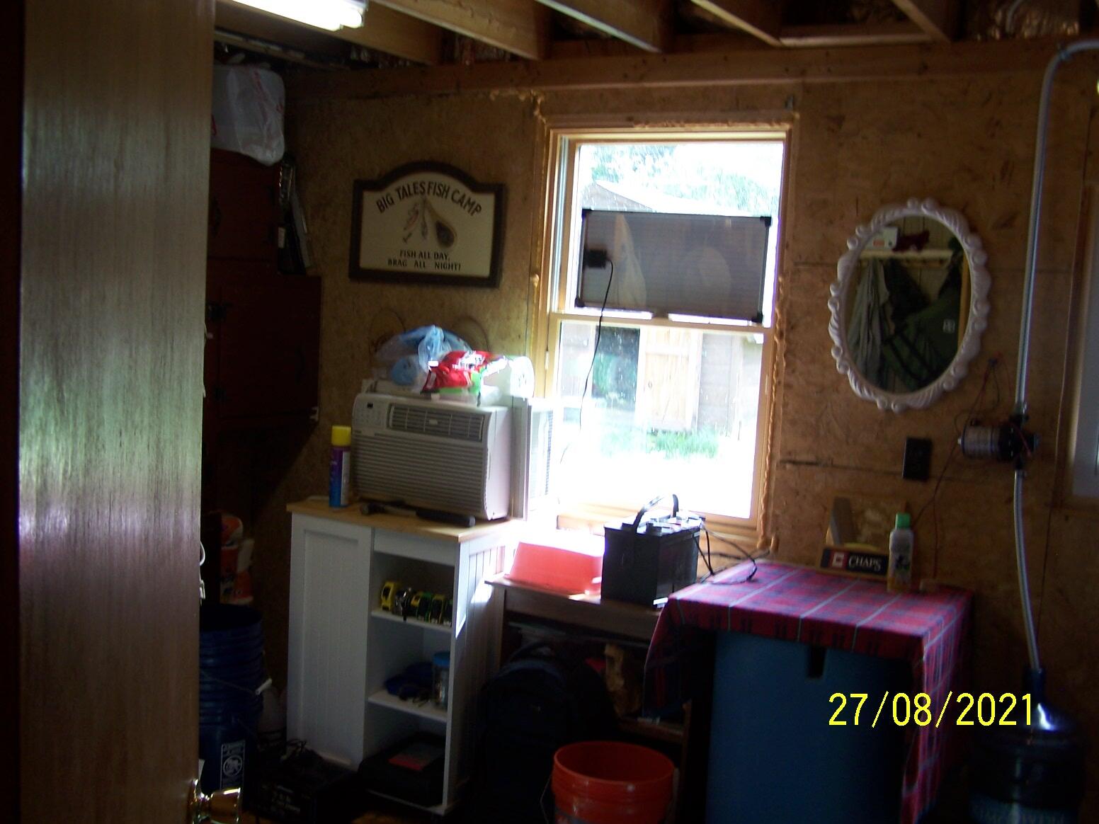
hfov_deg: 49.0
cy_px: 412
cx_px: 550
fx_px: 1206
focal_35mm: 38
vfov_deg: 37.7
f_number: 2.8
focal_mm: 6.3
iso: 80
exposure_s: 1/30
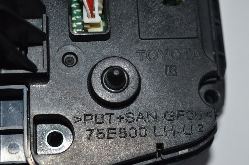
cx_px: 124
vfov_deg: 16.5
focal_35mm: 82
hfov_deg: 24.6
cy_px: 82
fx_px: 570
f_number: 8
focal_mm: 55
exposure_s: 1/60
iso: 100
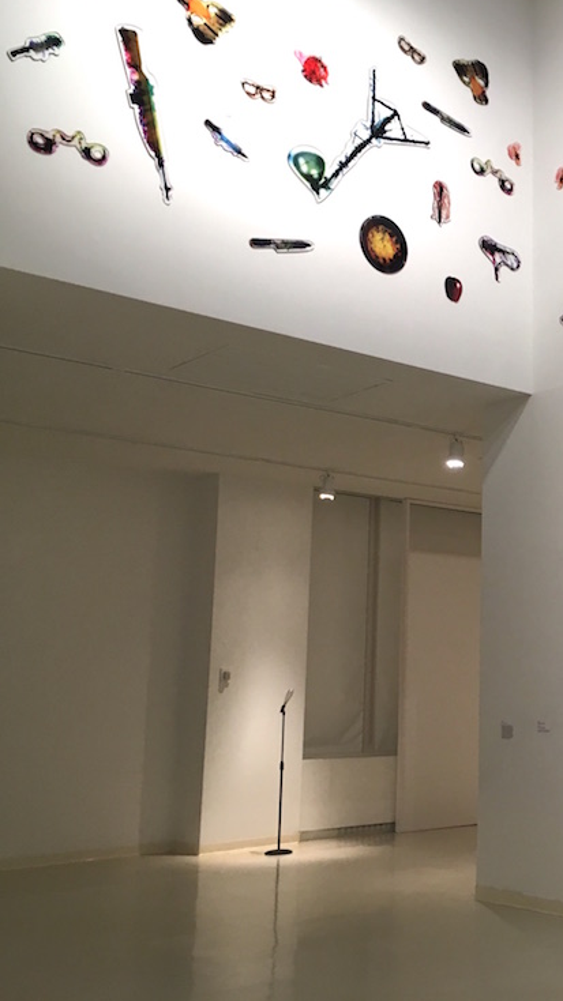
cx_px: 605
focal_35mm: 43
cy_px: 496
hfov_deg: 25.8
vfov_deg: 47.4
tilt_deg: +10.0
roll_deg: +1.0
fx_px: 1142
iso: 50
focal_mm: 4.15
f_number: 2.2
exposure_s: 1/30
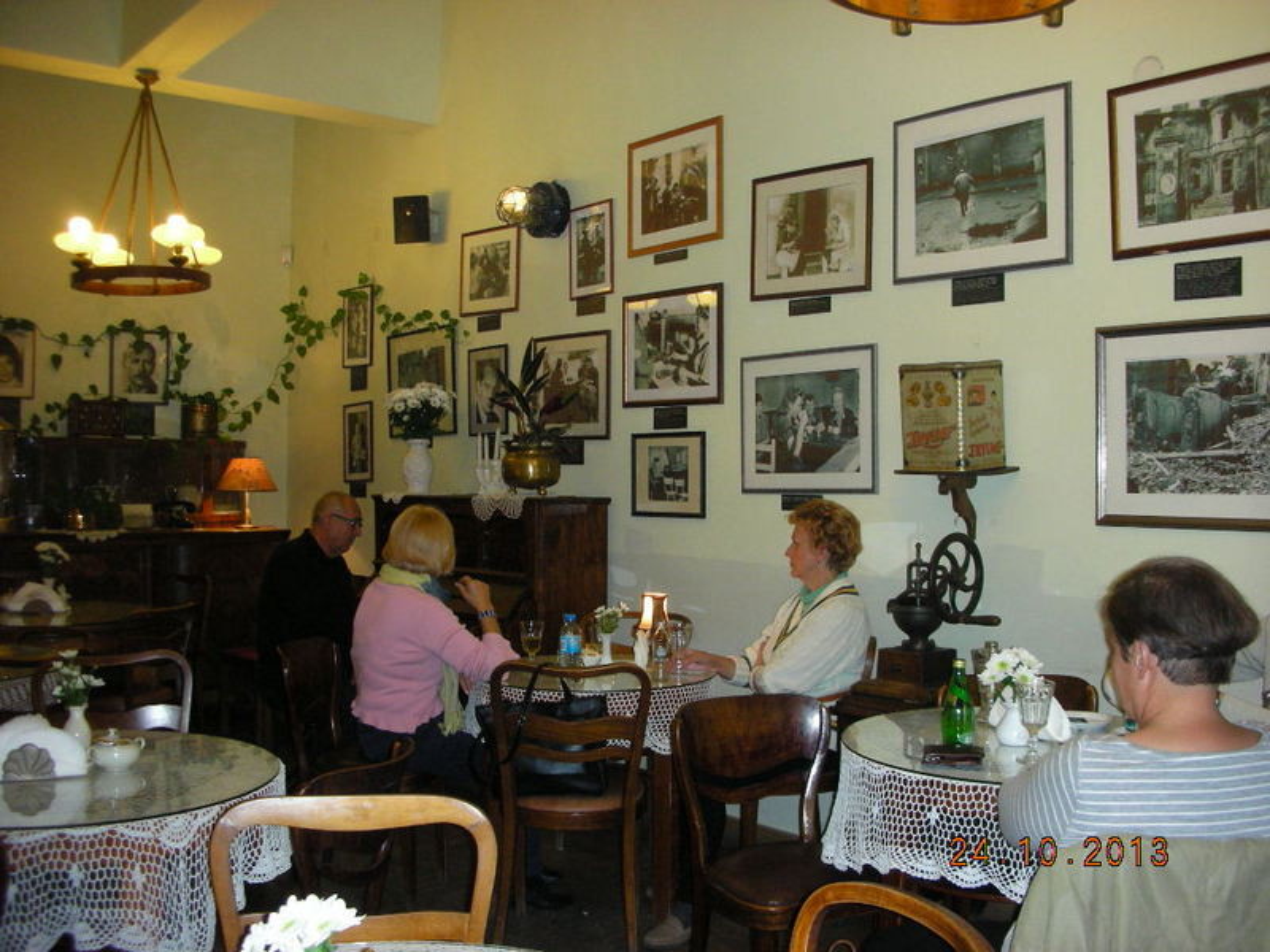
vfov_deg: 40.7
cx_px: 635
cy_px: 476
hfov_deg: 52.6
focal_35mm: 35
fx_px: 1284
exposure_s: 1/60.1
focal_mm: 5.8
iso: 200
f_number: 3
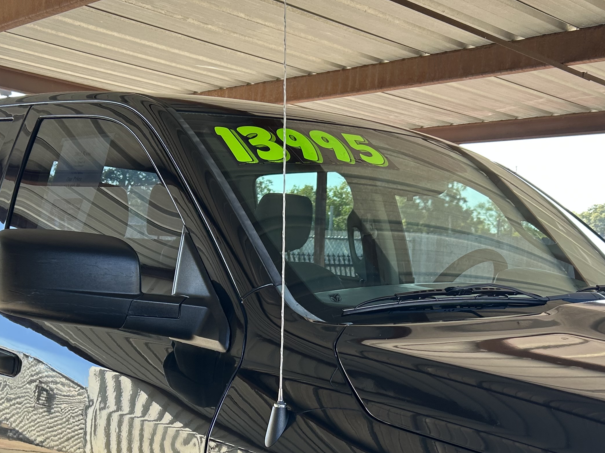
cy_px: 412
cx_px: 306
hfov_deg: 38.2
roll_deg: -1.0
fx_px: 874
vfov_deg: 28.0
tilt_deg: -10.1
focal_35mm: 50
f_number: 1.5
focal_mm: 5.7
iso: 40
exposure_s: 1/181
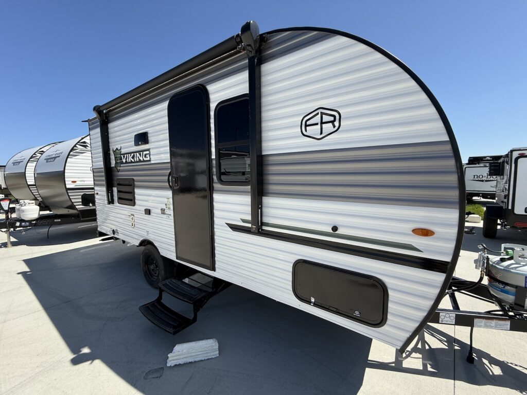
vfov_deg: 85.7
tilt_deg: -3.0
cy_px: 198
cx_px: 264
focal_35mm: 14
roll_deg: +3.4
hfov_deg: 102.1
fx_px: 213
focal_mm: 2.22
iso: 50
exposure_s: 1/1656
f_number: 2.2
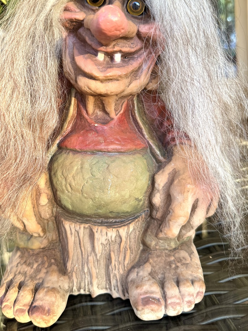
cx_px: 99
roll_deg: +6.8
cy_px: 126
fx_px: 296
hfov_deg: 45.2
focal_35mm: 31
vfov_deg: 57.7
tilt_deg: -11.3
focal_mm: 6.76
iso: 160
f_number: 1.78
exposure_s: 1/121
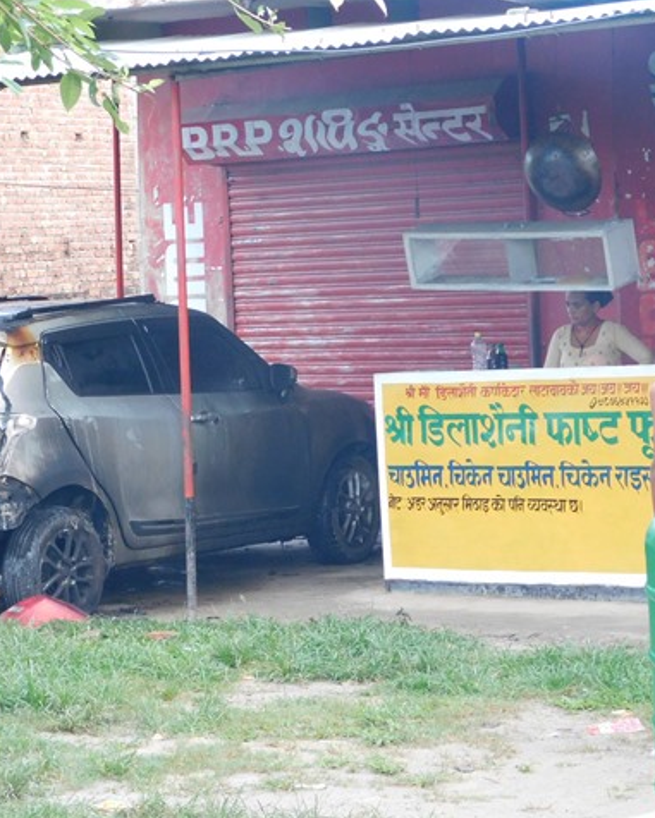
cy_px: 409
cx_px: 282
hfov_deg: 11.9
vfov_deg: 14.8
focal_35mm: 130
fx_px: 3149
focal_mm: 17.6
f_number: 4.6
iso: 400
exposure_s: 1/30
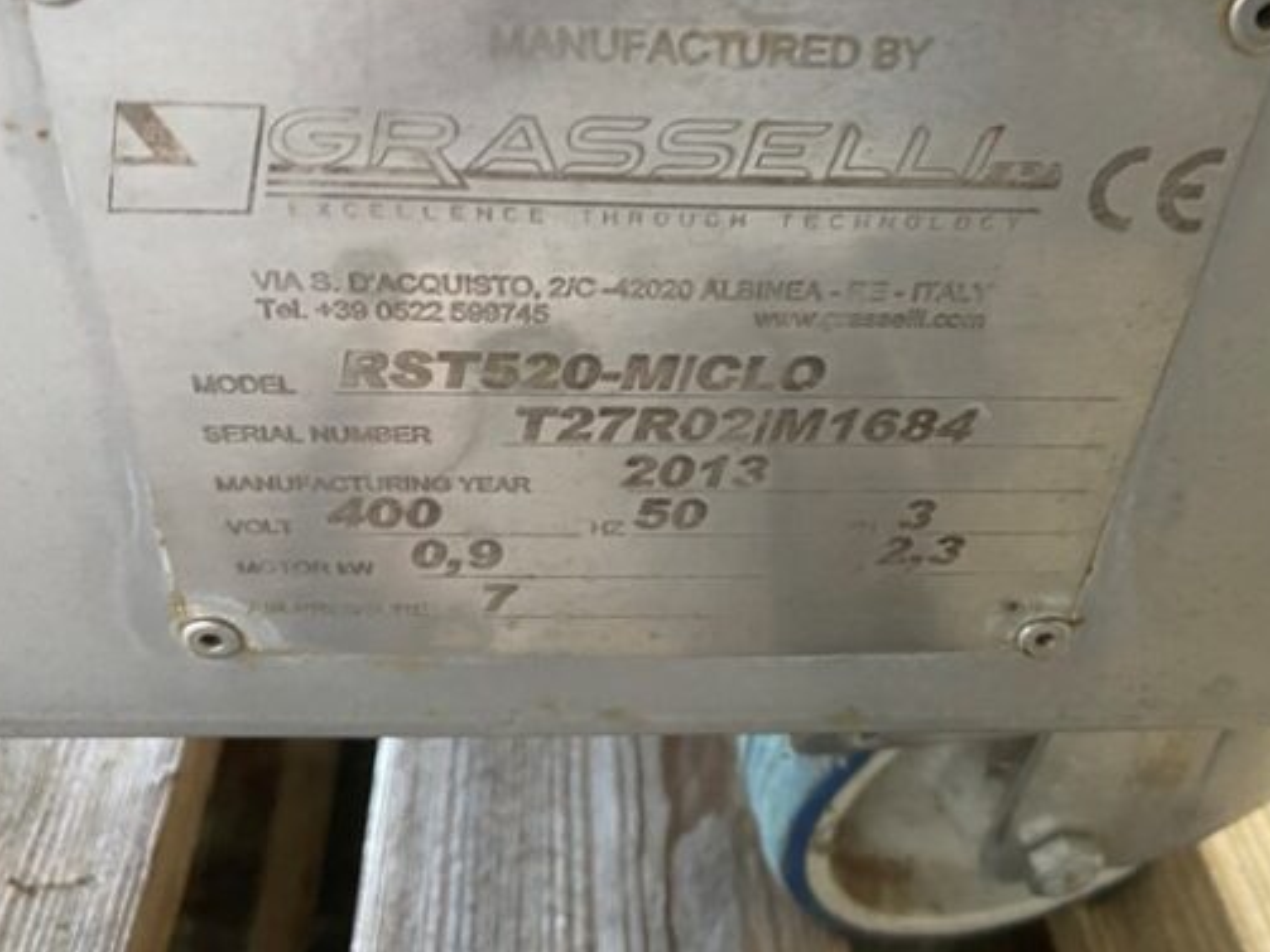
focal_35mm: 31
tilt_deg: -37.9
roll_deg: -2.4
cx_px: 682
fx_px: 1137
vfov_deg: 45.2
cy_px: 391
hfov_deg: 58.3
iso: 500
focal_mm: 4.25
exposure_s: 1/50
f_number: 1.8
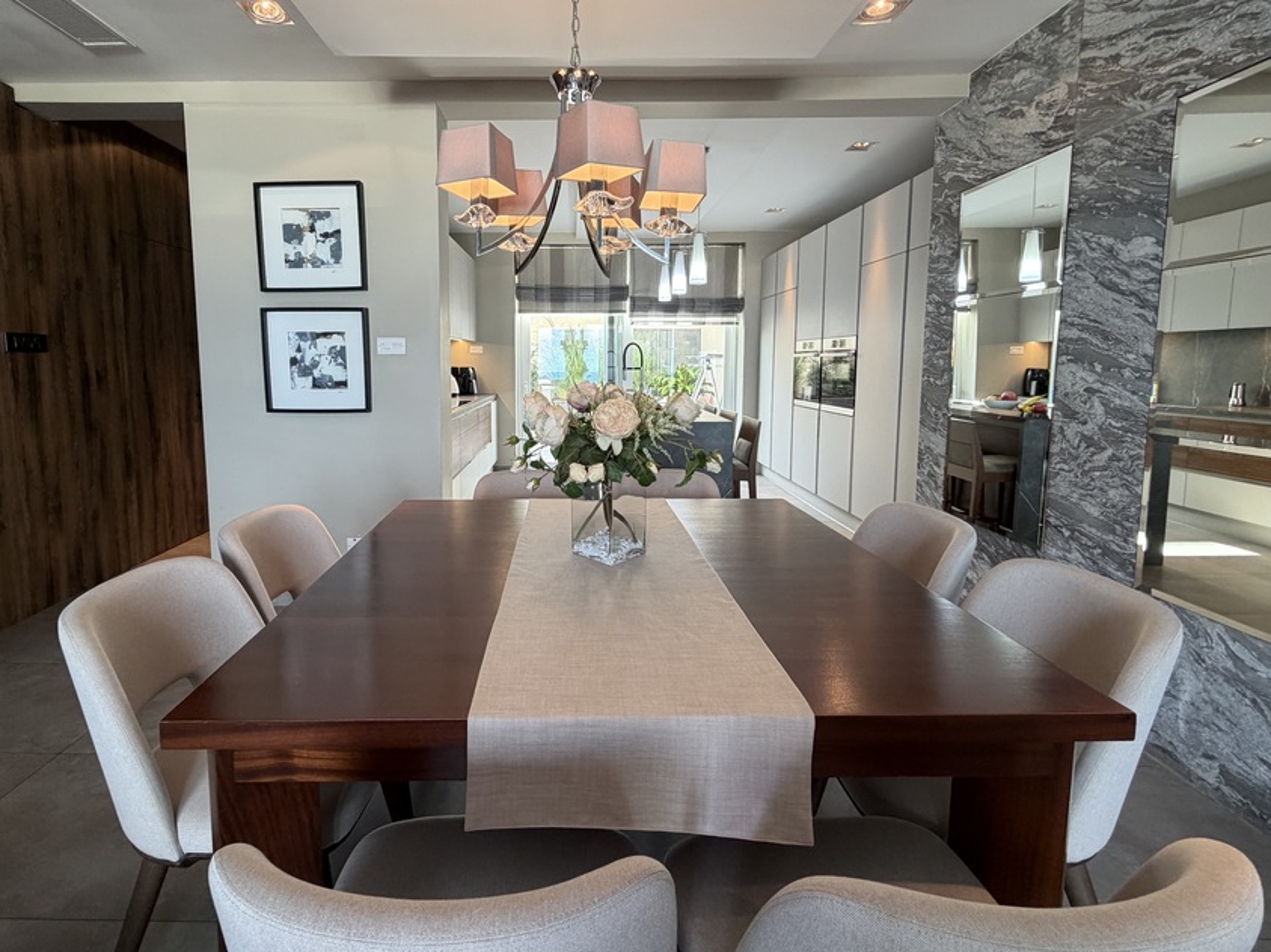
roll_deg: +0.1
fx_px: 624
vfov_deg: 74.5
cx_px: 567
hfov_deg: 90.7
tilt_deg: -5.9
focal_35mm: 17
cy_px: 422
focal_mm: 2.22
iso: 200
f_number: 2.2
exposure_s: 1/100
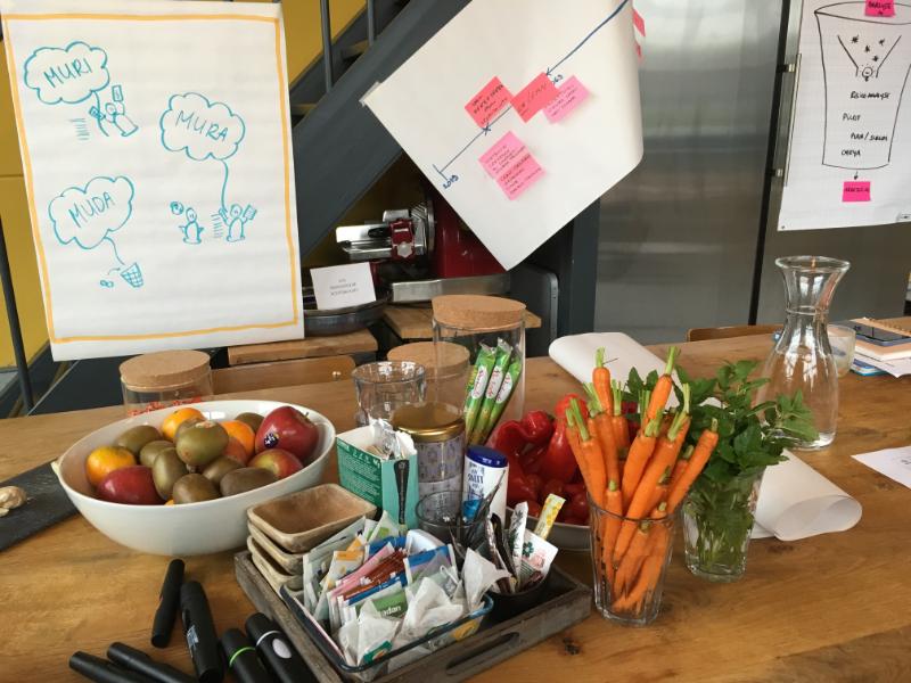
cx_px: 456
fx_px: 763
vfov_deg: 48.2
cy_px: 342
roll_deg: +0.7
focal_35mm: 29
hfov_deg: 61.7
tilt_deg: -16.7
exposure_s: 1/33
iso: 50
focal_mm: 4.15
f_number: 2.2
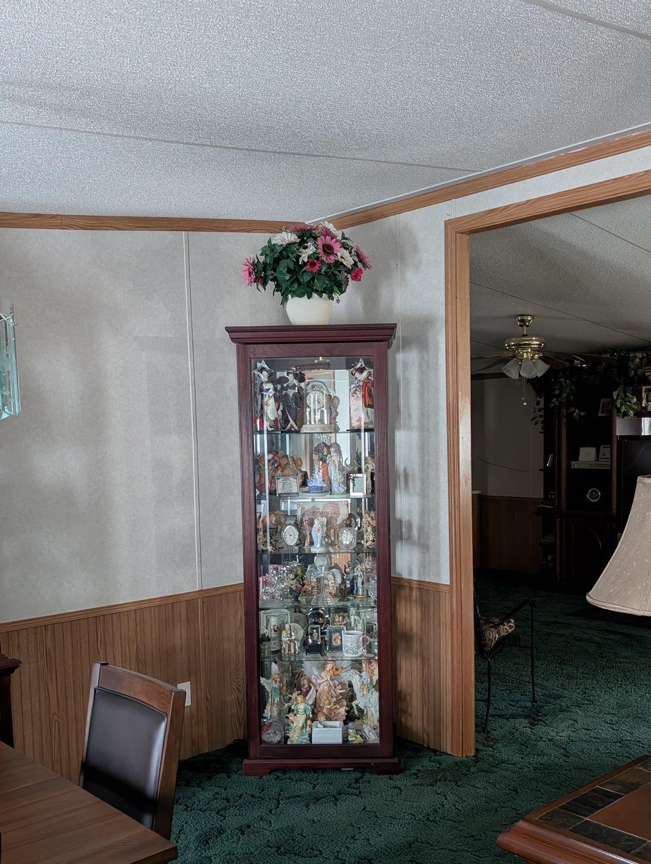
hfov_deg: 41.9
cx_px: 346
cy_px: 498
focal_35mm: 34
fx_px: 851
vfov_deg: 53.7
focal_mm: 6.9
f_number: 1.68
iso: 63
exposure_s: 1/22
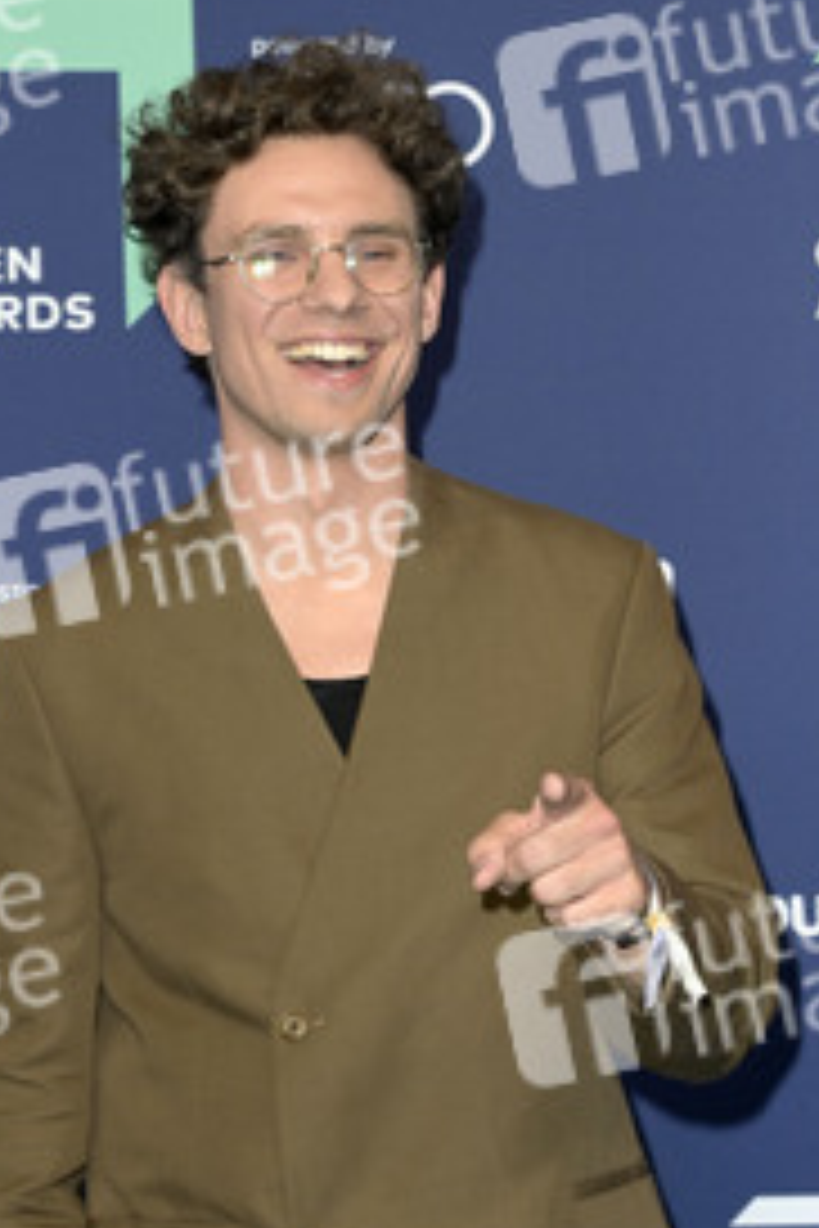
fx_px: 3753
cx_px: 320
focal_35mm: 110
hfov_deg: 12.4
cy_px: 756
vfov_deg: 18.6
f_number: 6.3
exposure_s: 1/250
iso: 800
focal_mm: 75
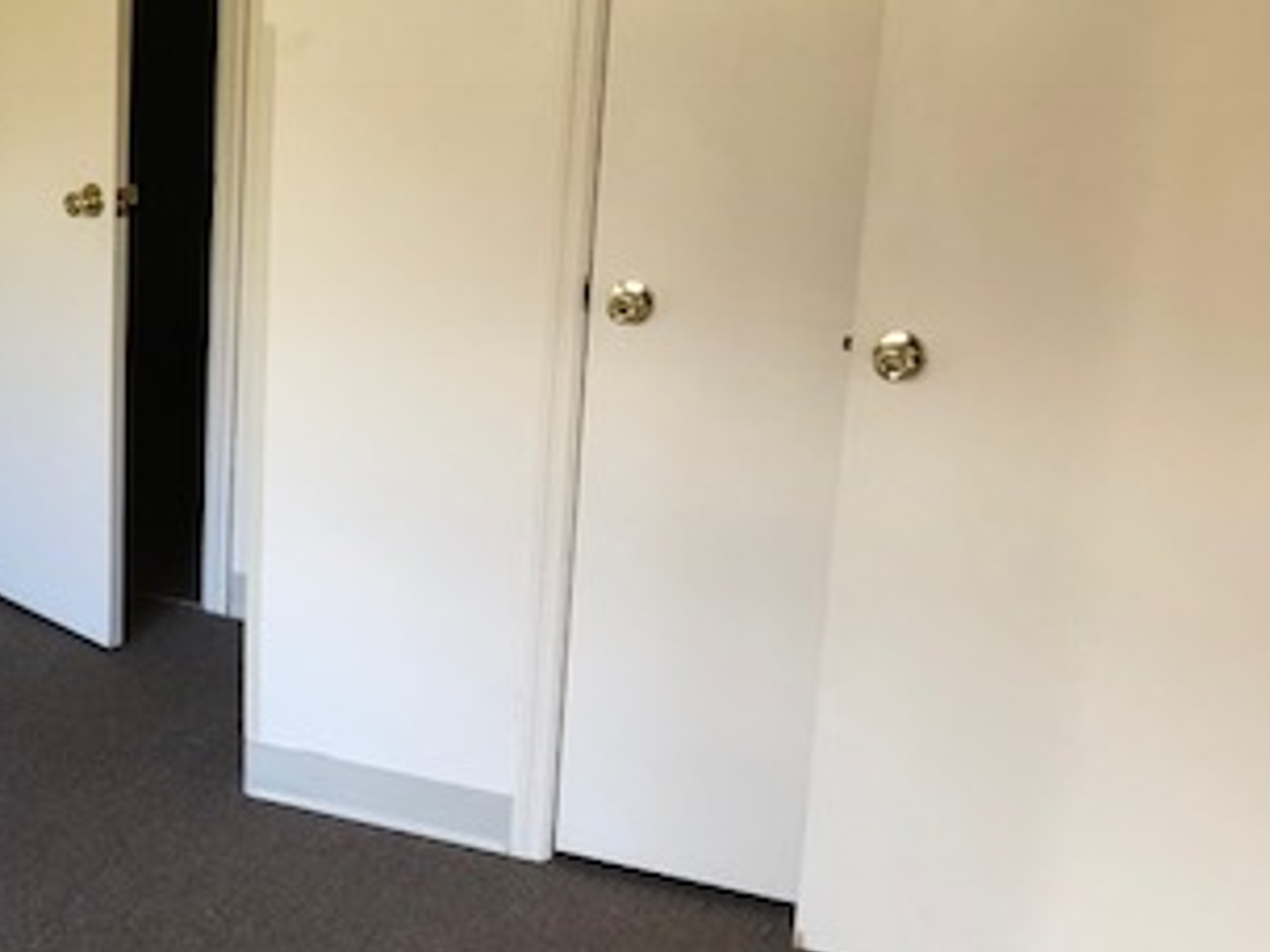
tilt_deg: -16.4
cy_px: 418
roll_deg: +1.1
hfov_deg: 30.0
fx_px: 2165
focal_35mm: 59
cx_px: -63
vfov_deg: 24.8
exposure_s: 1/24
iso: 40
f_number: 1.8
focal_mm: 3.99
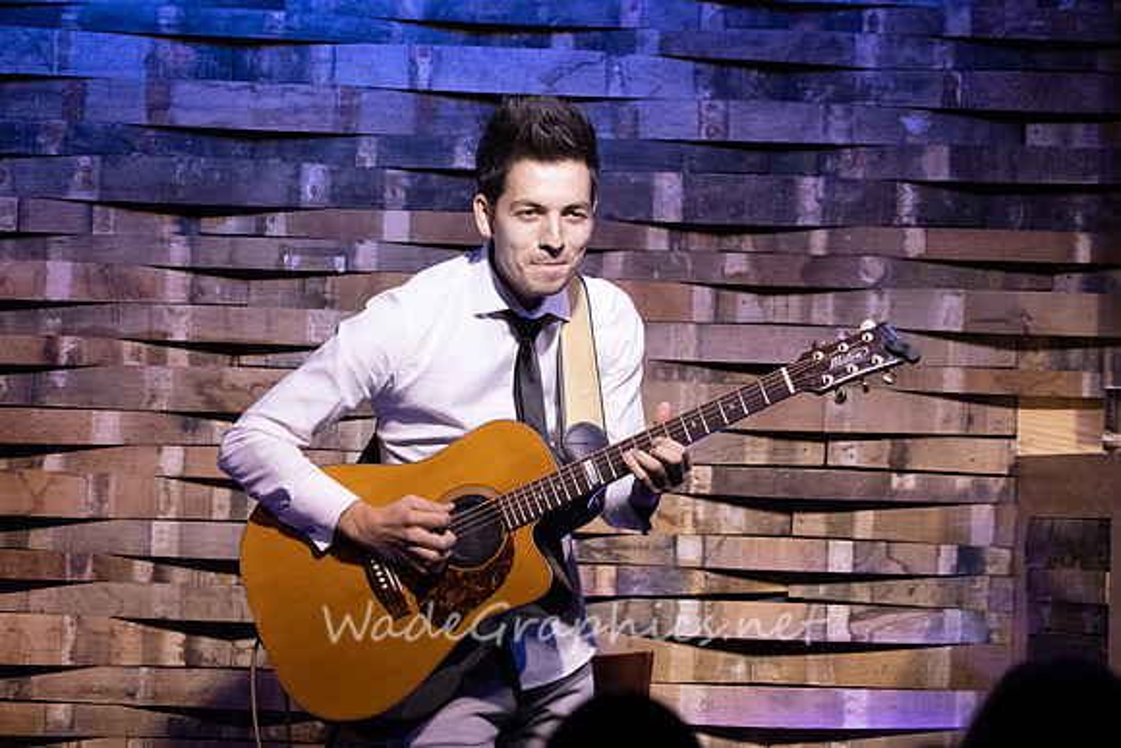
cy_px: 374
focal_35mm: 201
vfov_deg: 6.8
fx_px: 6260
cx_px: 560
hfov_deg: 10.2
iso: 6400
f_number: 6.3
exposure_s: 1/125
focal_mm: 201
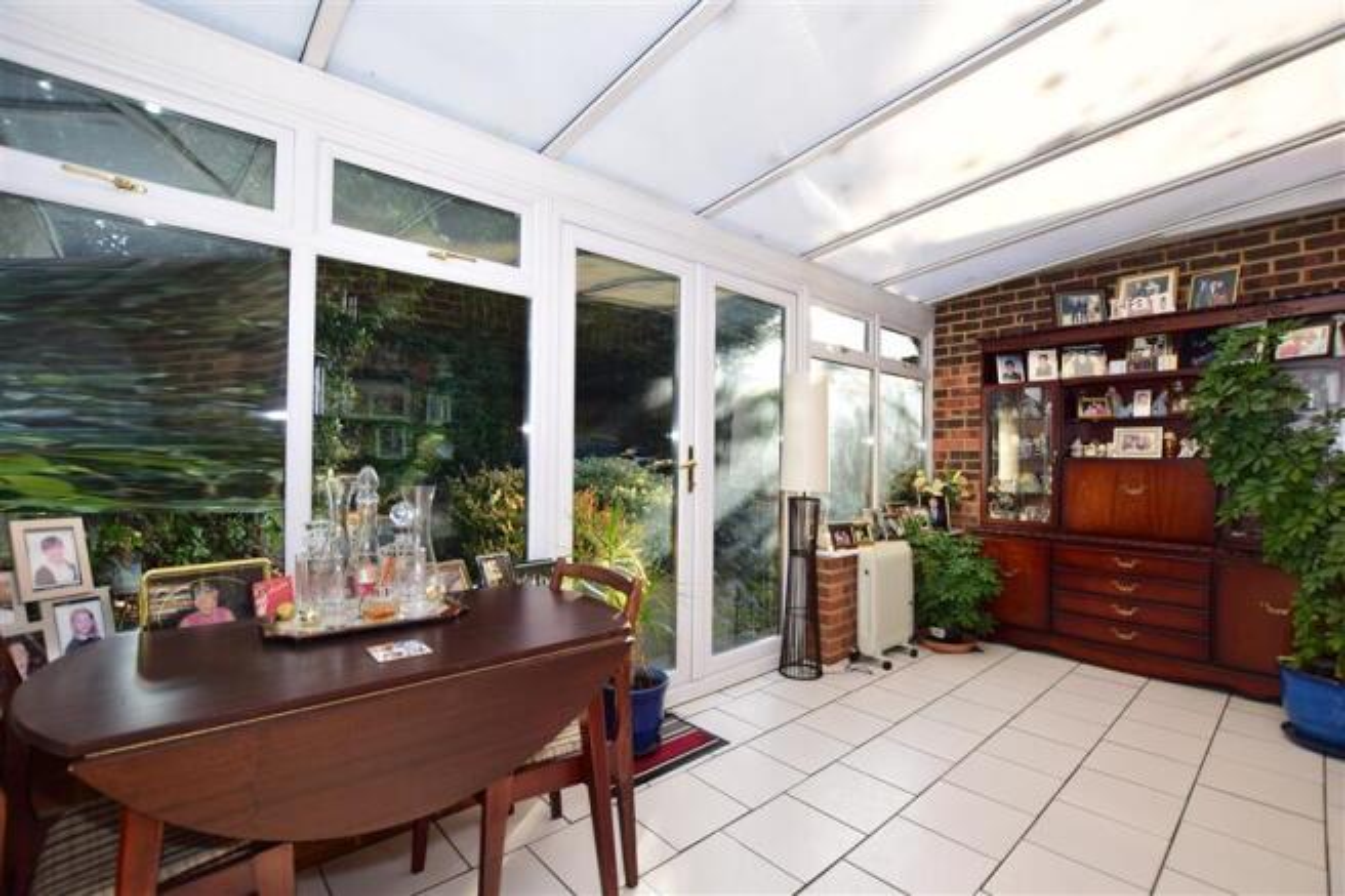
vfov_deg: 77.3
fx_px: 560
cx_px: 672
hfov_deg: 100.4
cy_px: 448
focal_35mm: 15
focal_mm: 10
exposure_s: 1/125
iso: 400
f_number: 5.6
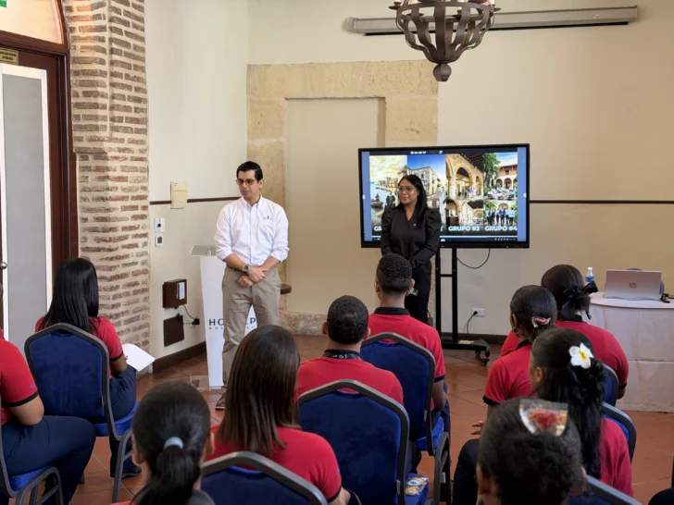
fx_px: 935
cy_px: 252
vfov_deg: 30.3
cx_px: 337
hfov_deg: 39.7
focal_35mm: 48
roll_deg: +1.3
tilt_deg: -4.2
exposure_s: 1/60
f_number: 1.78
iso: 125
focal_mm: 6.76
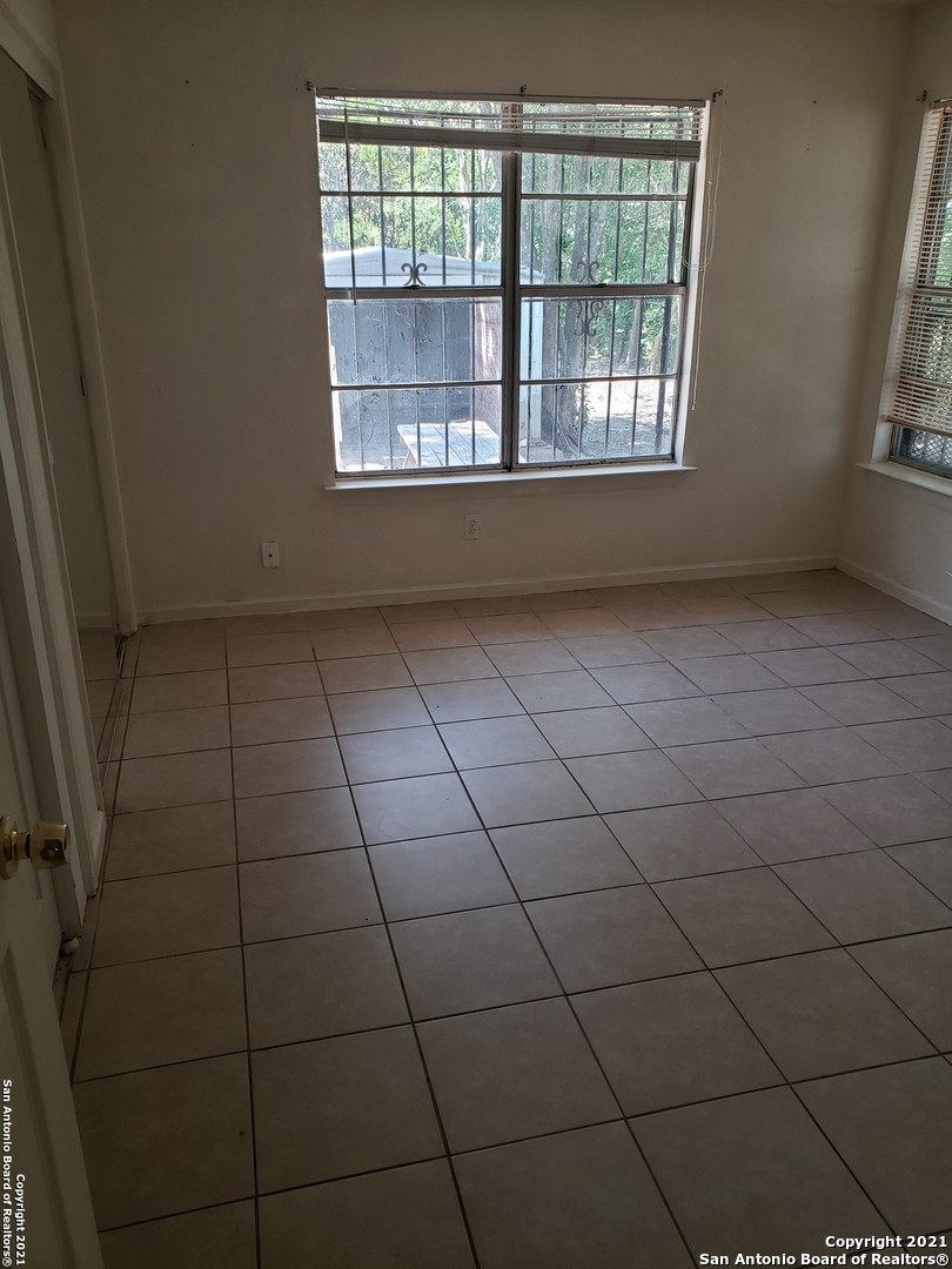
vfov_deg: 67.3
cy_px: 634
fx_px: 953
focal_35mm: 26
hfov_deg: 53.1
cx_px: 476
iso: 80
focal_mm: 4.3
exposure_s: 1/50
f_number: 2.4
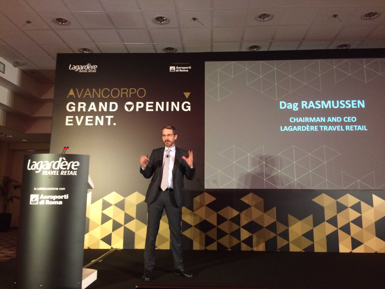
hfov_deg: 61.7
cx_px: 192
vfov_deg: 48.2
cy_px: 144
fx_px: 323
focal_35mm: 29
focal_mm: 4.15
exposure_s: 1/17
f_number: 2.2
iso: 320
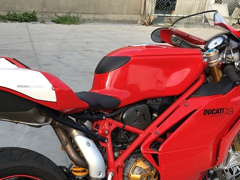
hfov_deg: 37.1
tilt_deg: -24.5
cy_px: 150
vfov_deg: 27.8
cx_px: 79
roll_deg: -2.5
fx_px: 354
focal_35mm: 51
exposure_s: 1/304
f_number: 2.2
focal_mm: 4.15
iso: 25
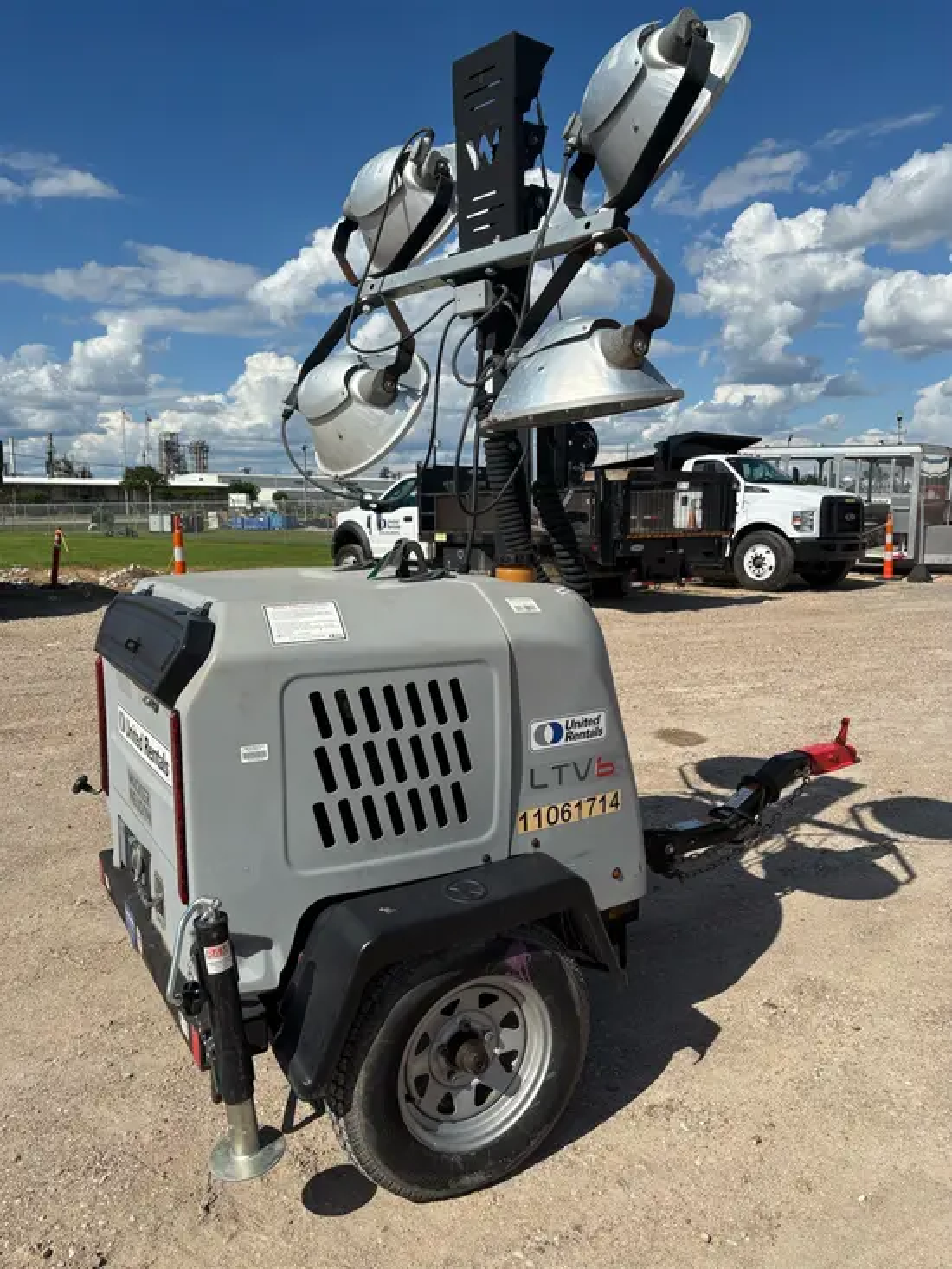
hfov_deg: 53.1
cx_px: 476
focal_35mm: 26
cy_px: 634
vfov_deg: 67.3
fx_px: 953
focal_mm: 5.96
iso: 50
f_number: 1.6
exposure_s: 1/4854
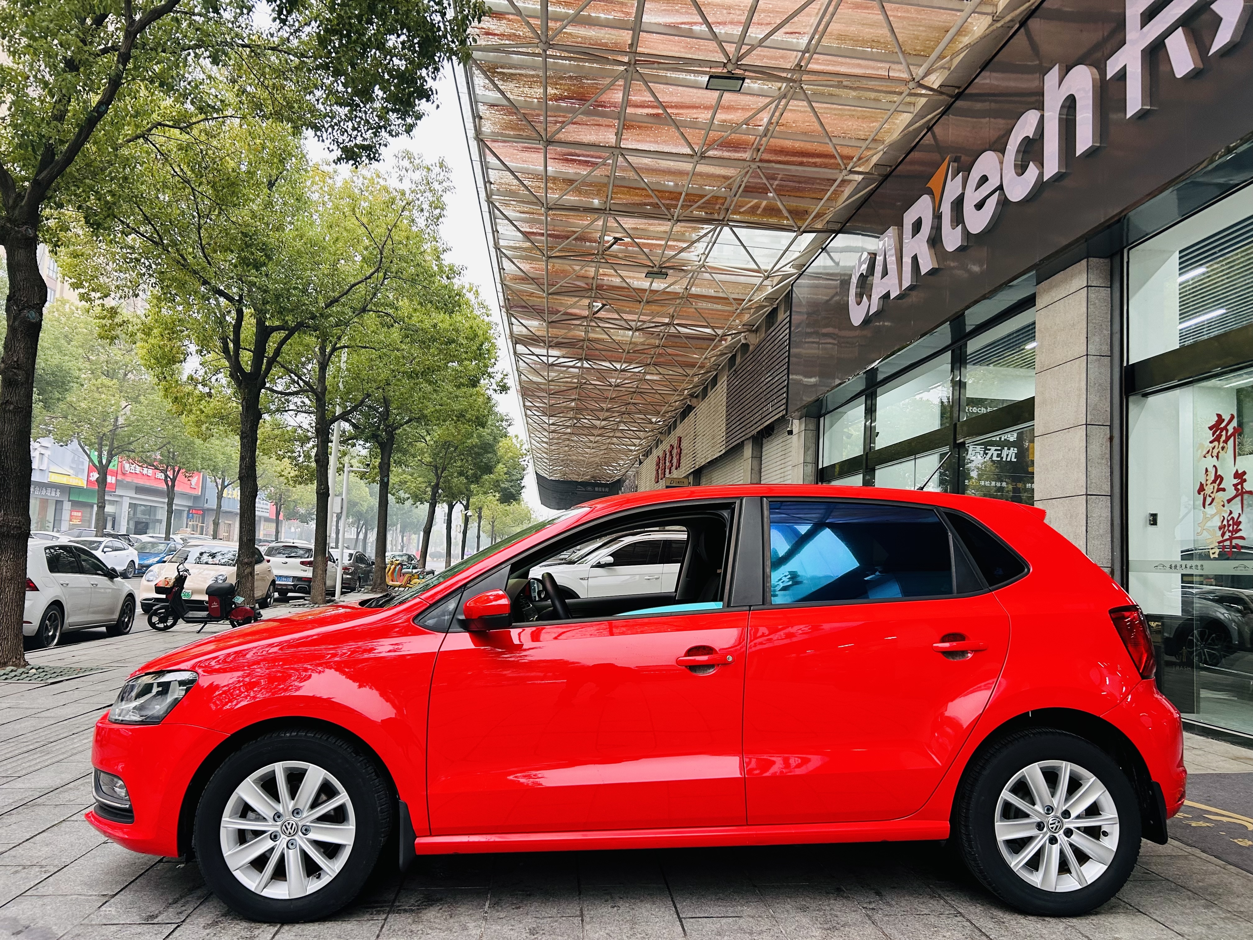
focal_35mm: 26
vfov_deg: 53.1
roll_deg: -2.1
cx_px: 626
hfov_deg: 67.3
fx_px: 941
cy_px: 470
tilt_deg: +6.8
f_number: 1.5
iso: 125
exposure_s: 1/121
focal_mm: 5.7
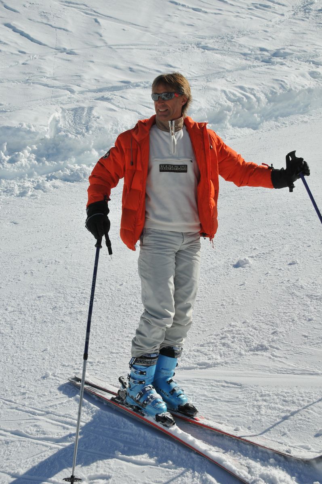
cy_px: 242
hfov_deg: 31.8
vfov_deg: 46.4
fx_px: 565
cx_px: 161
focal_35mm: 42
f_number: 13
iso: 200
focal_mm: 28
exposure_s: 1/500
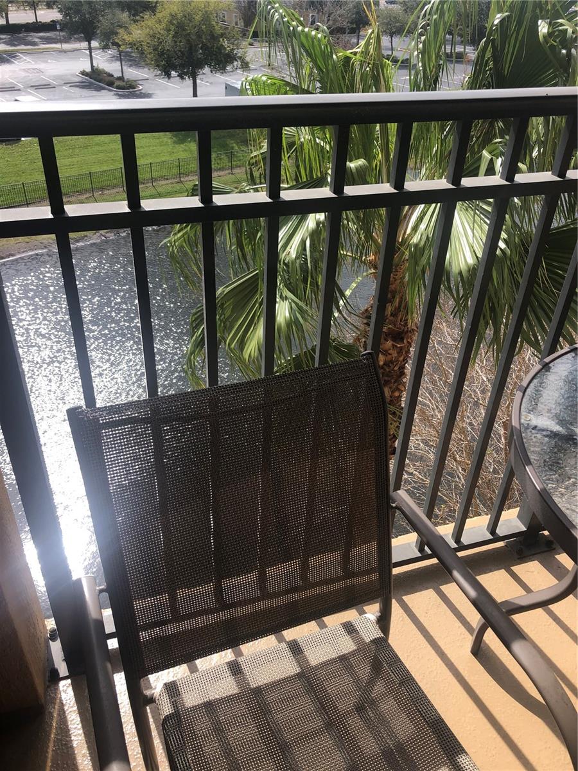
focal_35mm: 28
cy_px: 386
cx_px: 289
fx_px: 623
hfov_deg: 49.7
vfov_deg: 63.4
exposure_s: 1/952
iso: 20
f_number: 1.8
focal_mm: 3.99
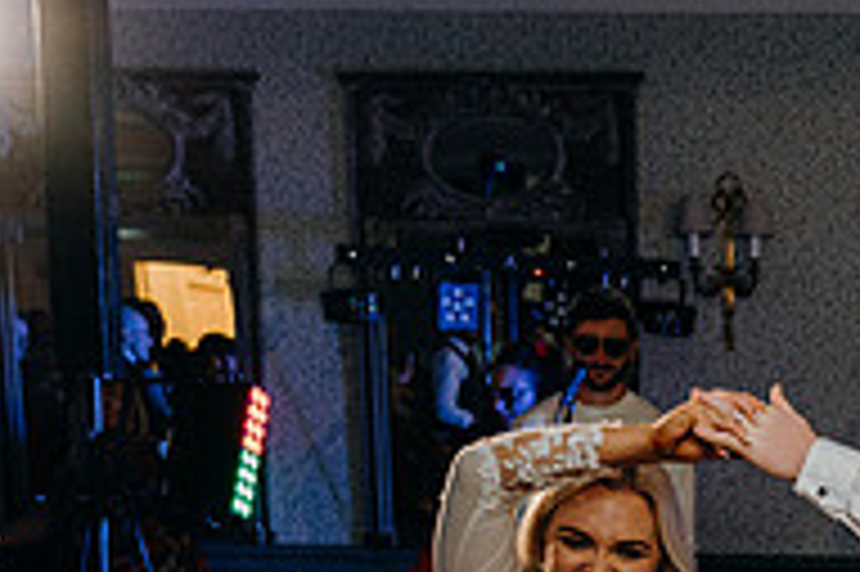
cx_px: 928
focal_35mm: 85
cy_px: 790
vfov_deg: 15.1
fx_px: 2029
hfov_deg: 22.7
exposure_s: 1/160
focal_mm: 28
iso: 2500
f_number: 3.5
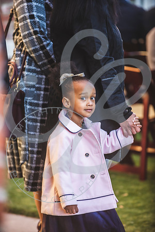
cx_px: 78
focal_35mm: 200
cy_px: 116
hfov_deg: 6.9
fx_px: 1292
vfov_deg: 10.3
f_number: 2.8
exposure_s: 1/640
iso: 800
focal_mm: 200
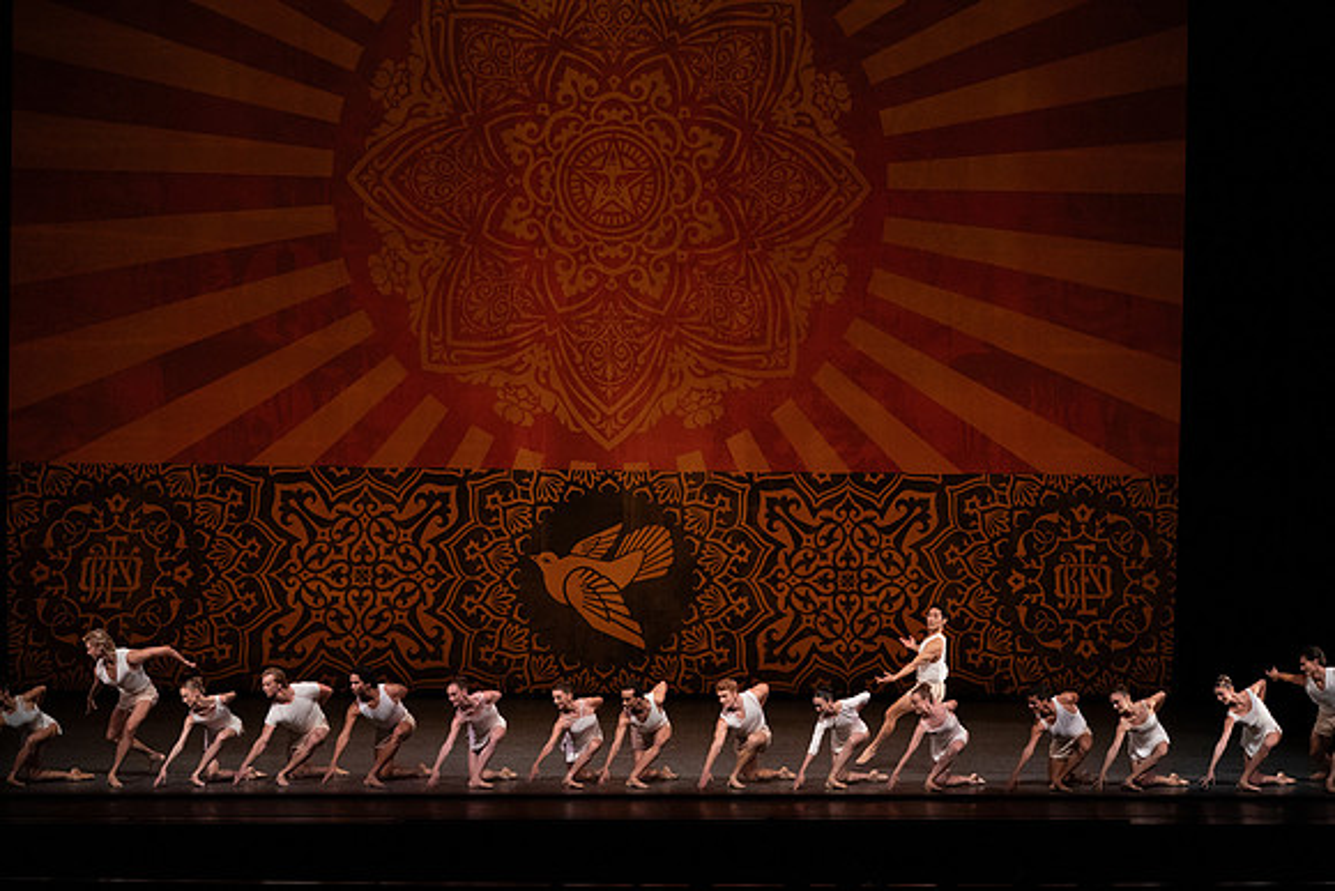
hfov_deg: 20.4
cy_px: 446
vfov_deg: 13.7
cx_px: 668
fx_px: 3709
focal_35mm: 100
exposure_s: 1/400
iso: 6400
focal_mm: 100
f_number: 8
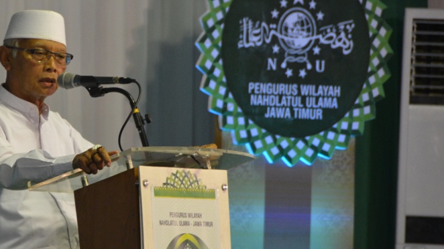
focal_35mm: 485
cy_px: 141
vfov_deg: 2.5
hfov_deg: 4.5
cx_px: 113
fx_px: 5709
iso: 1600
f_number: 5.6
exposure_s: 1/100
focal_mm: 200
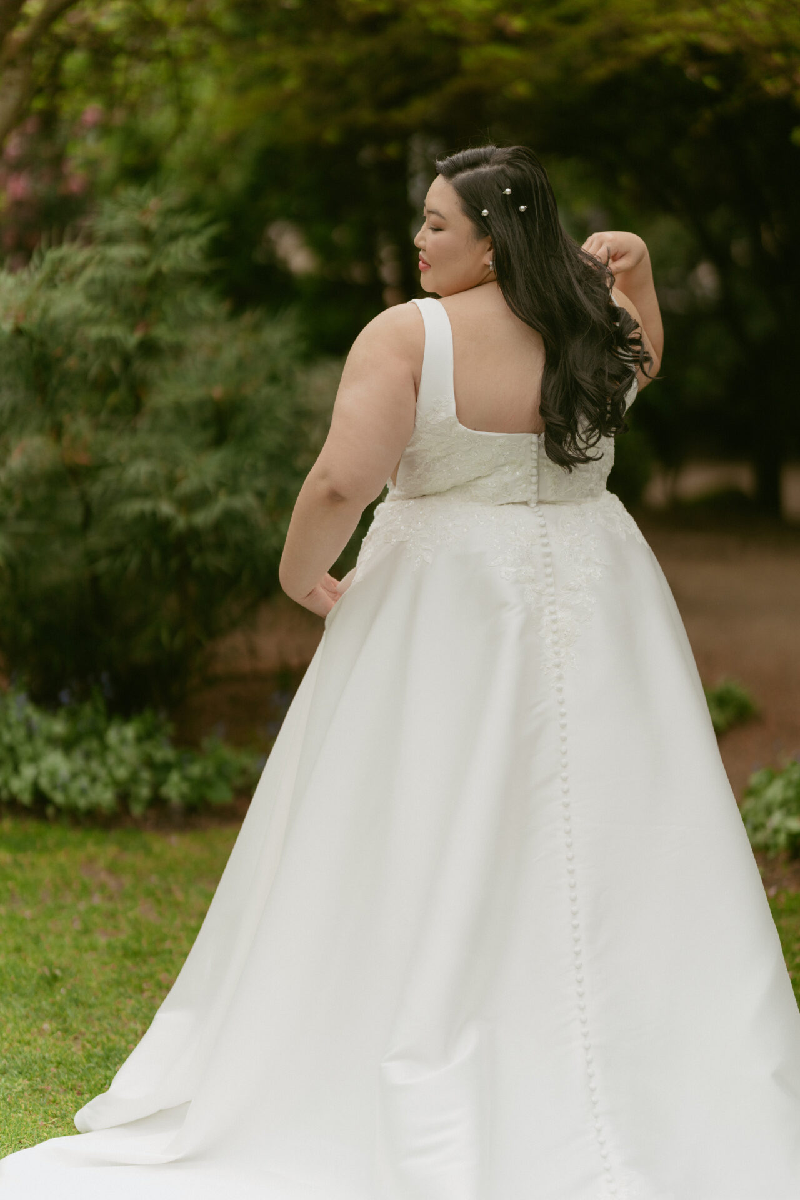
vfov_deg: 23.9
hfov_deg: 16.1
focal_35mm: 85
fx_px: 2833
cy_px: 600
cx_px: 400
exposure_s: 1/4000
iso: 100
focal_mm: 85
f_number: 1.4
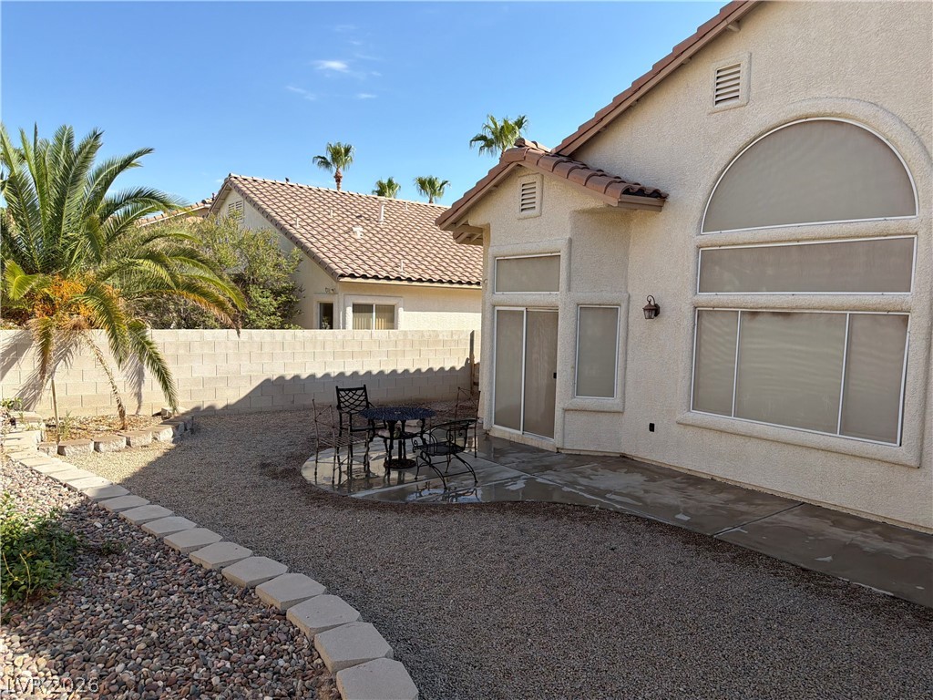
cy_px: 350
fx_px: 647
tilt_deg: -4.9
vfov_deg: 56.8
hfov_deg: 71.6
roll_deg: -1.5
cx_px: 466
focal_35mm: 24
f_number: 1.78
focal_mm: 6.76
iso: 80
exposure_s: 1/3279
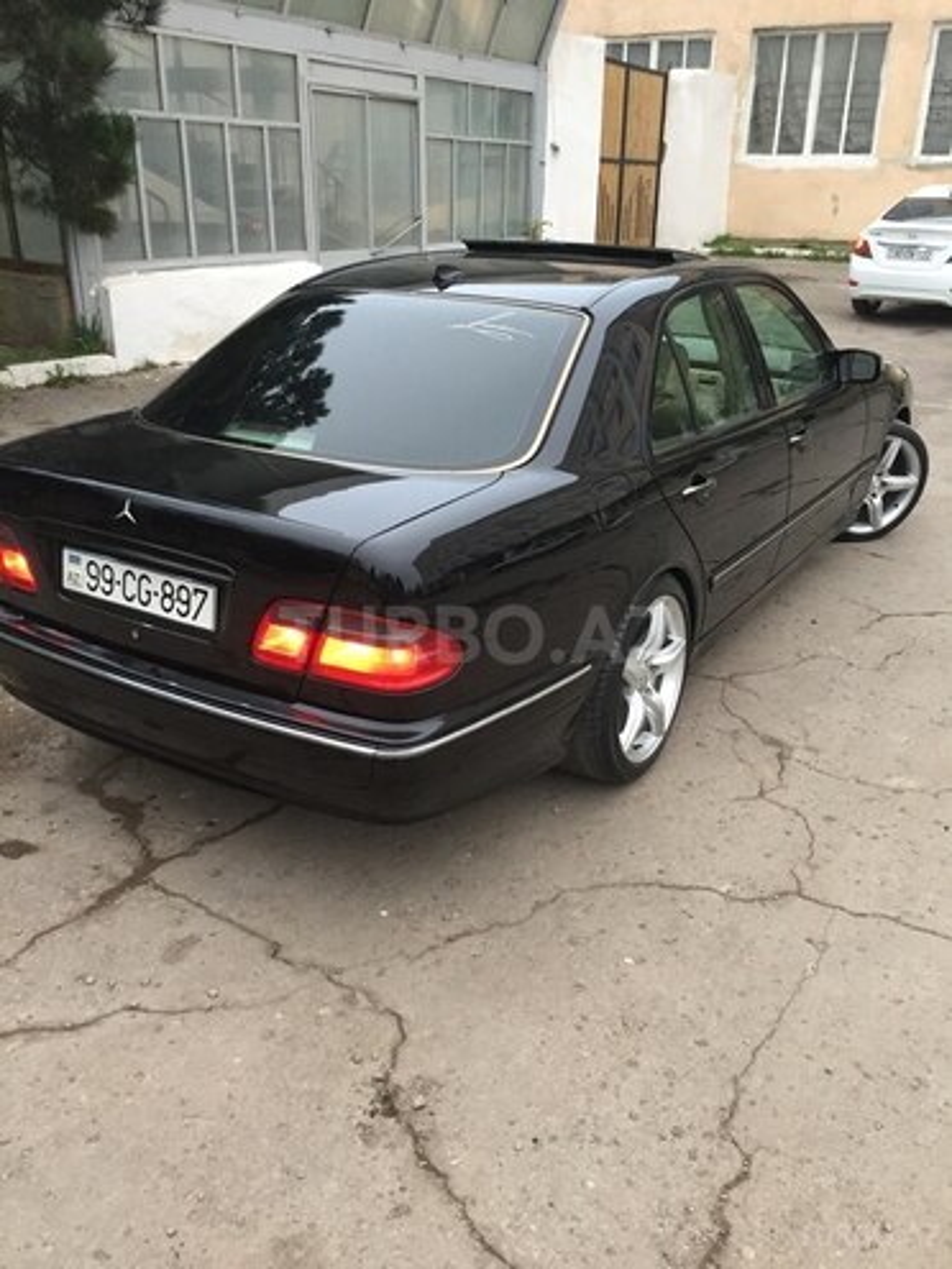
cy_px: 634
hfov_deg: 48.2
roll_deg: -0.2
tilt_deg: -21.8
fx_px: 1063
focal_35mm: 29
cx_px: 476
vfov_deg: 61.7
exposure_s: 1/33
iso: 160
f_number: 2.2
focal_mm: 4.15
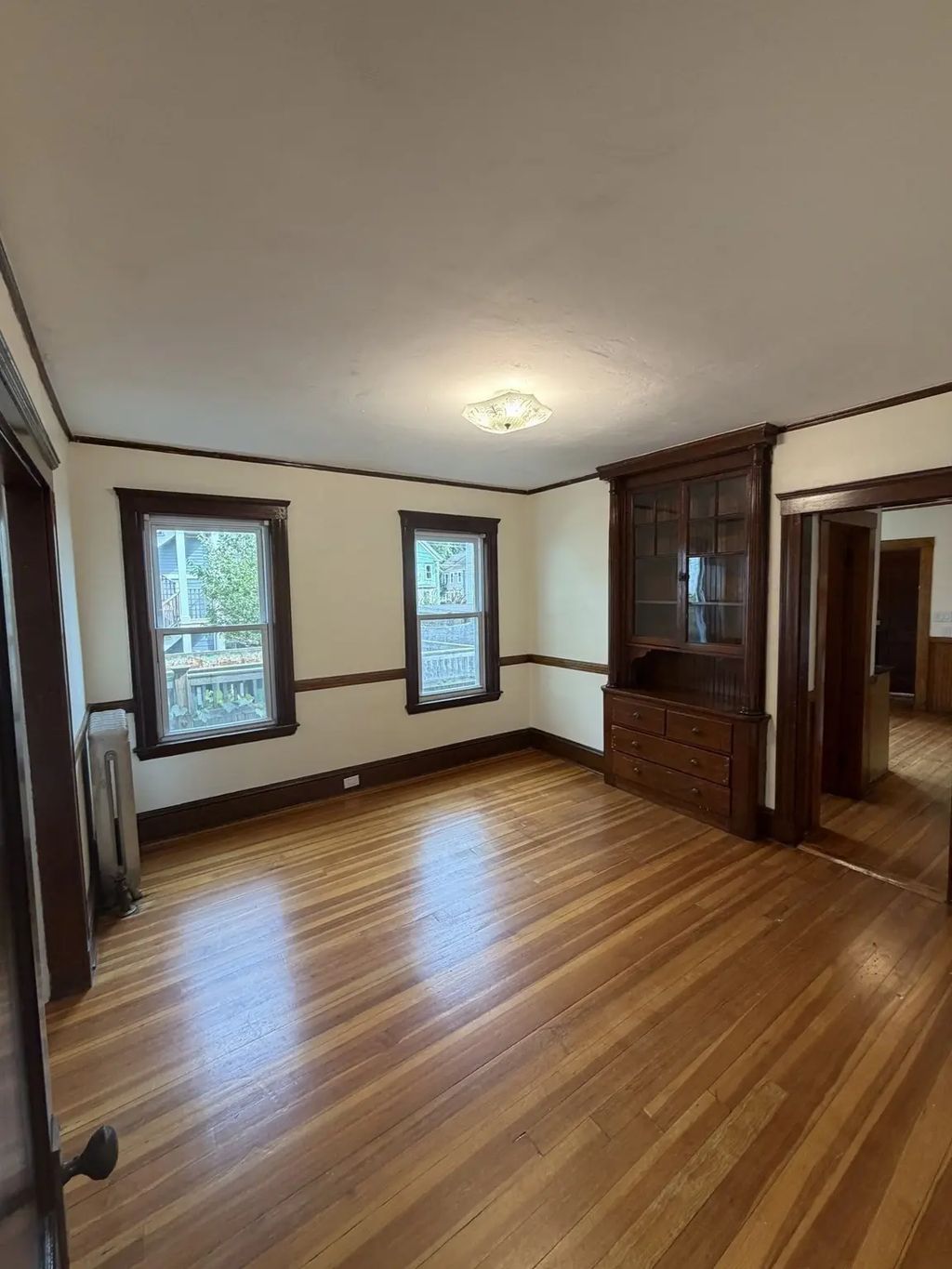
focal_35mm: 14
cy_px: 634
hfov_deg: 85.7
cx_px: 476
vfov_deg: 102.1
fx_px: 513
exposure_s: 1/120
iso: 200
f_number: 2.2
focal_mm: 2.22
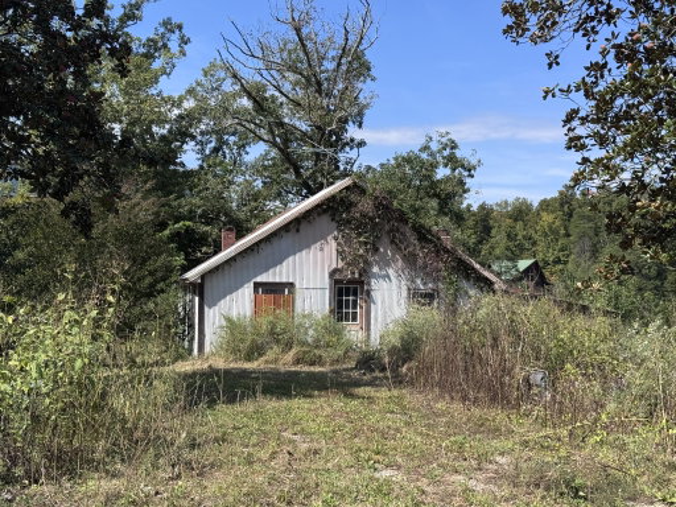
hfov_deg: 39.7
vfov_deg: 30.3
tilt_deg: +2.5
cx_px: 338
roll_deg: -1.1
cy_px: 254
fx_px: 937
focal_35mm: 48
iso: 64
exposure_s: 1/3610
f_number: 1.78
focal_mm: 6.76
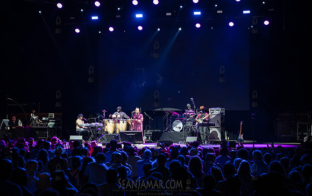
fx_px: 634
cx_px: 156
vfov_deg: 17.6
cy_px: 104
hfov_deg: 27.7
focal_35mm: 74
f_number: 4.5
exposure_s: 1/250
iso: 4000
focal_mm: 70
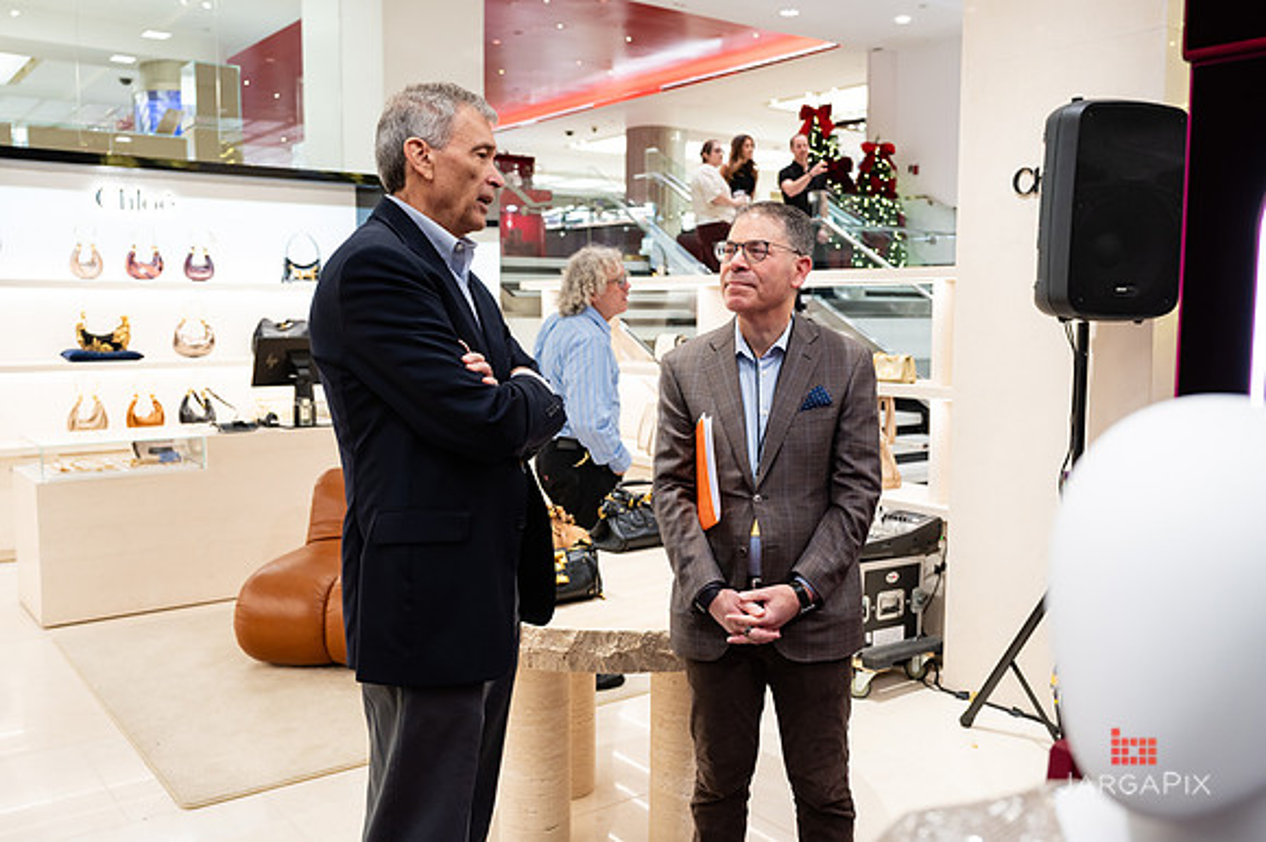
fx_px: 1120
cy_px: 401
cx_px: 632
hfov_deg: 59.0
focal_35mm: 32
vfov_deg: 41.2
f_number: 3.2
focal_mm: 29
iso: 800
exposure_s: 1/160
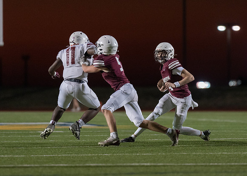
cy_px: 72
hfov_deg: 5.3
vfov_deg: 3.8
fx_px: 2644
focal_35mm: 377
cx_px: 154
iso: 2000
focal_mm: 200
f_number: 2.8
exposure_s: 1/1000
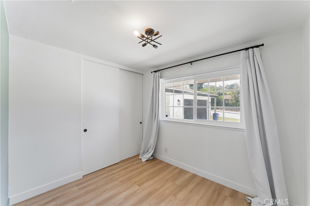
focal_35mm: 14
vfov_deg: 81.2
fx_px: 121
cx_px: 155
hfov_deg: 104.3
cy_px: 103
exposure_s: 1/1.25
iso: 100
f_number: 13
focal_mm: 14
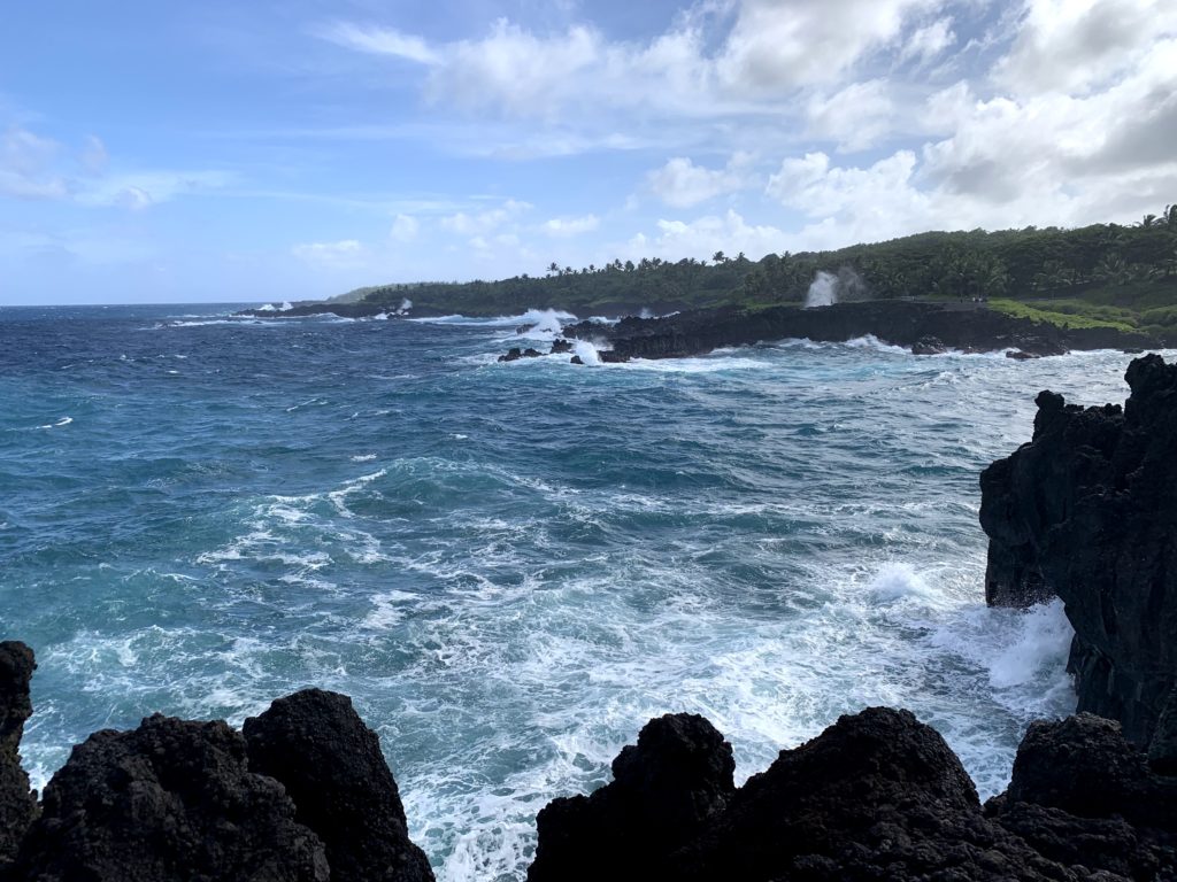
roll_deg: +0.5
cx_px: 588
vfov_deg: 53.1
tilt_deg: -5.9
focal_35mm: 26
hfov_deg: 67.3
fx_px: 884
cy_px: 441
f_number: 1.8
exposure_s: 1/2755
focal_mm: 4.25
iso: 25
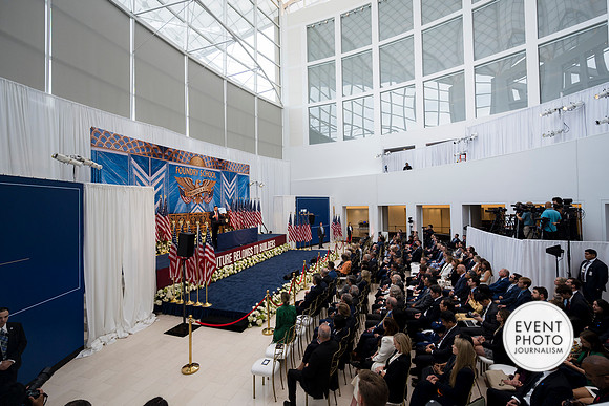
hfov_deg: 96.7
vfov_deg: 73.8
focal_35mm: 16
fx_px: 271
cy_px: 203
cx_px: 304
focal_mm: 16
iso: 180
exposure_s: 1/200
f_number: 4
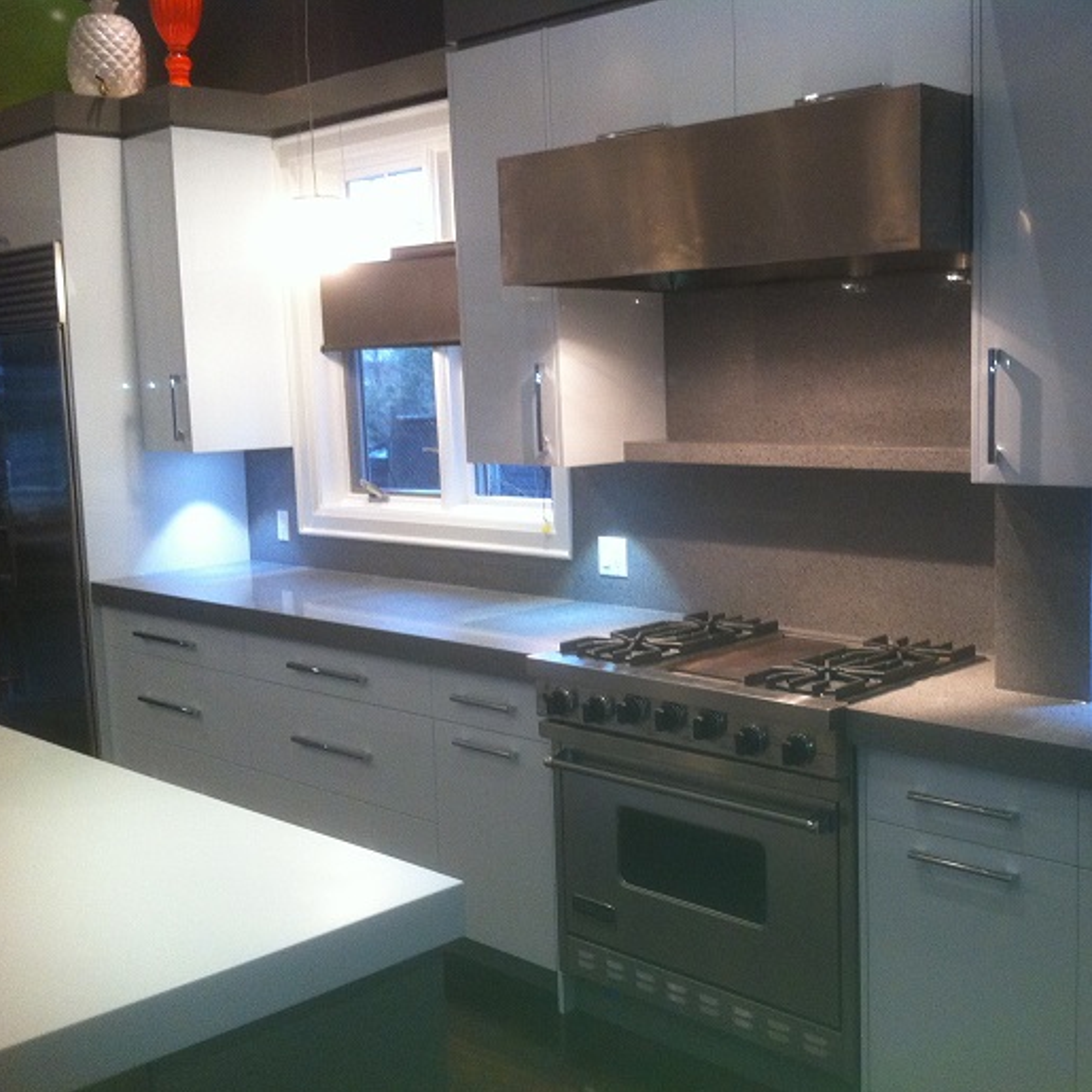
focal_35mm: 42
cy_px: 551
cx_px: 683
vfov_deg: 40.0
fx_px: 1499
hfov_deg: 39.8
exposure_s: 1/15
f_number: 2.8
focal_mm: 3.85
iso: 200
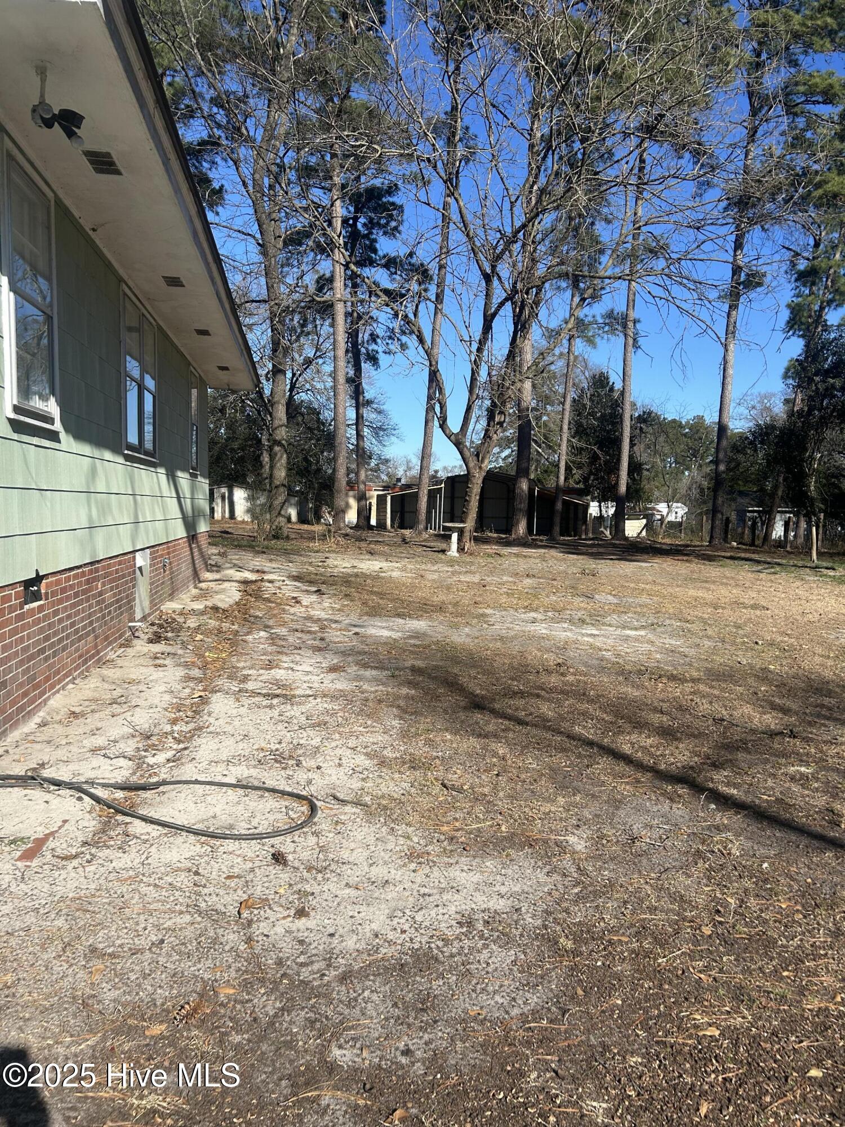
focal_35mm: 26
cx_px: 422
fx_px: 846
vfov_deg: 67.3
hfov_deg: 53.1
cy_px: 564
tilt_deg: -2.8
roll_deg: -0.2
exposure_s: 1/3831
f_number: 1.5
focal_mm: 5.7
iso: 50
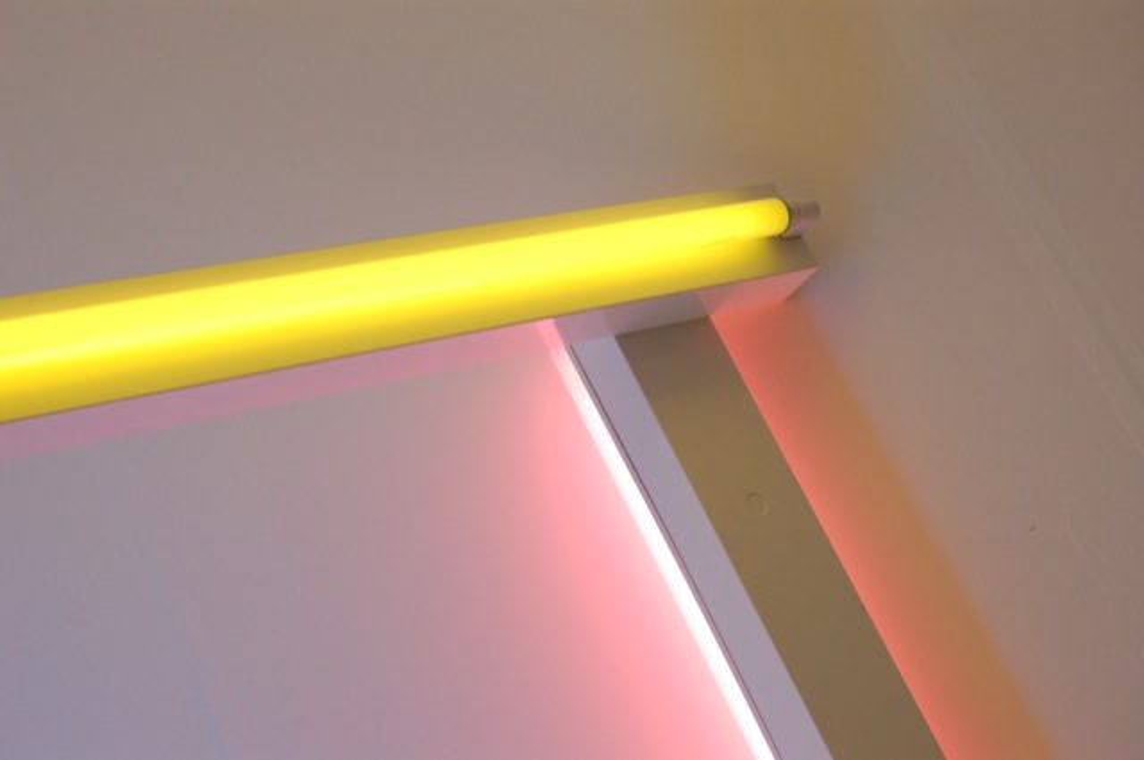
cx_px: 572
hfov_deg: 31.9
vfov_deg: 21.5
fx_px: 1999
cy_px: 380
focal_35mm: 63
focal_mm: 42
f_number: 8
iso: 800
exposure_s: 1/250
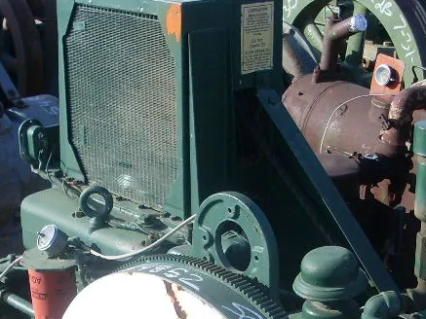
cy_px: 338
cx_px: 233
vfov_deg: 16.2
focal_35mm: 89
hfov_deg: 22.0
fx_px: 1096
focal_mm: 6.3
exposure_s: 1/180
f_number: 7.7
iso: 80
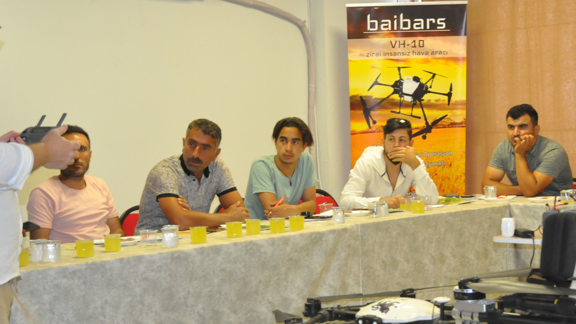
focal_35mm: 68
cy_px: 235
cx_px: 307
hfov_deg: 31.0
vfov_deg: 17.6
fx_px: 1039
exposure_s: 1/60
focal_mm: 26
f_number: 5
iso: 1600
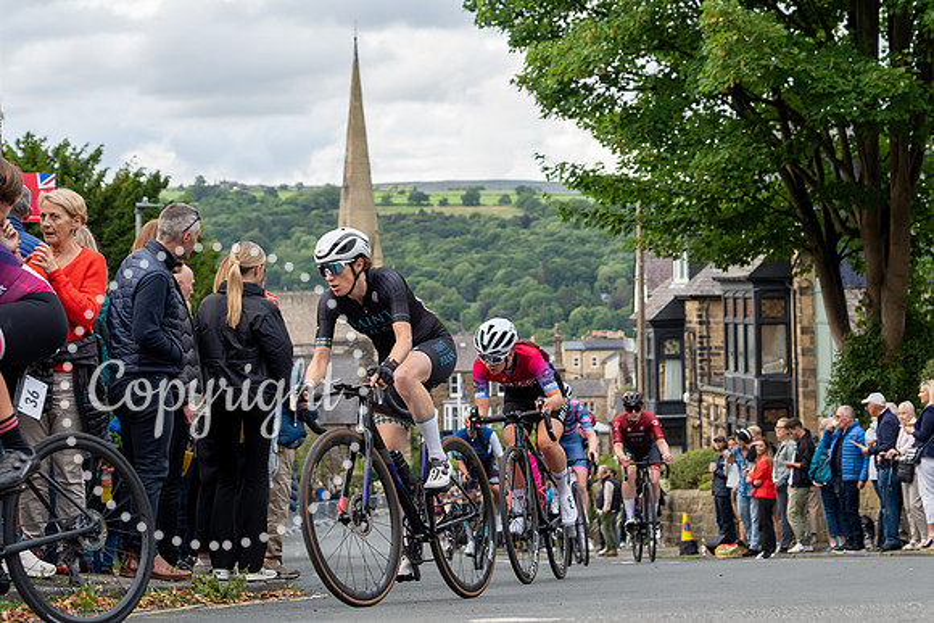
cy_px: 146
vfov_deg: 15.8
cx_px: 498
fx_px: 2227
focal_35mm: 86
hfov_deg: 23.7
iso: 500
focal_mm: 56
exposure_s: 1/500
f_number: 4
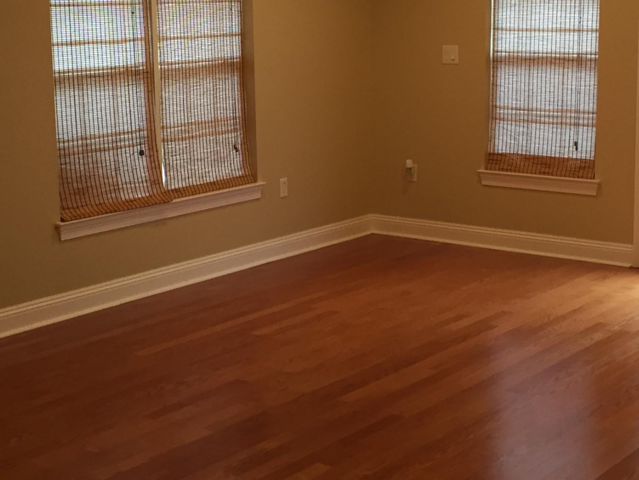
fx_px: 1256
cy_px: 192
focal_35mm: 68
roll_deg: +0.9
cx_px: 347
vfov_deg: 21.6
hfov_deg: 28.5
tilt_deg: -10.0
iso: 64
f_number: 2.2
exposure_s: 1/30
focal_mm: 4.15
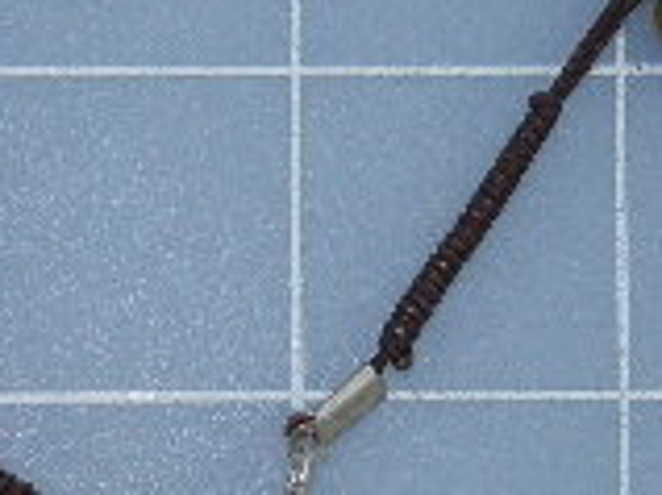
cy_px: 495
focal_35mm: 137
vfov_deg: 10.7
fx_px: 2618
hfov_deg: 14.4
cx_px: 212
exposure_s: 1/30
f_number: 3.6
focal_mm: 6.2
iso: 226
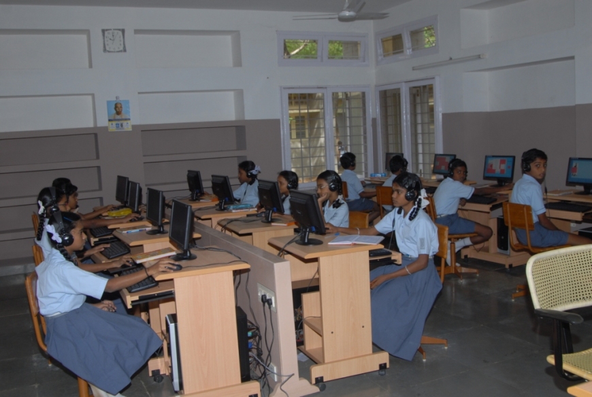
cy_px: 198
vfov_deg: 37.0
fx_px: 593
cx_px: 296
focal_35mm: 36
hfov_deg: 53.0
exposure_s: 1/125
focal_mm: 24
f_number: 5.6
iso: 250
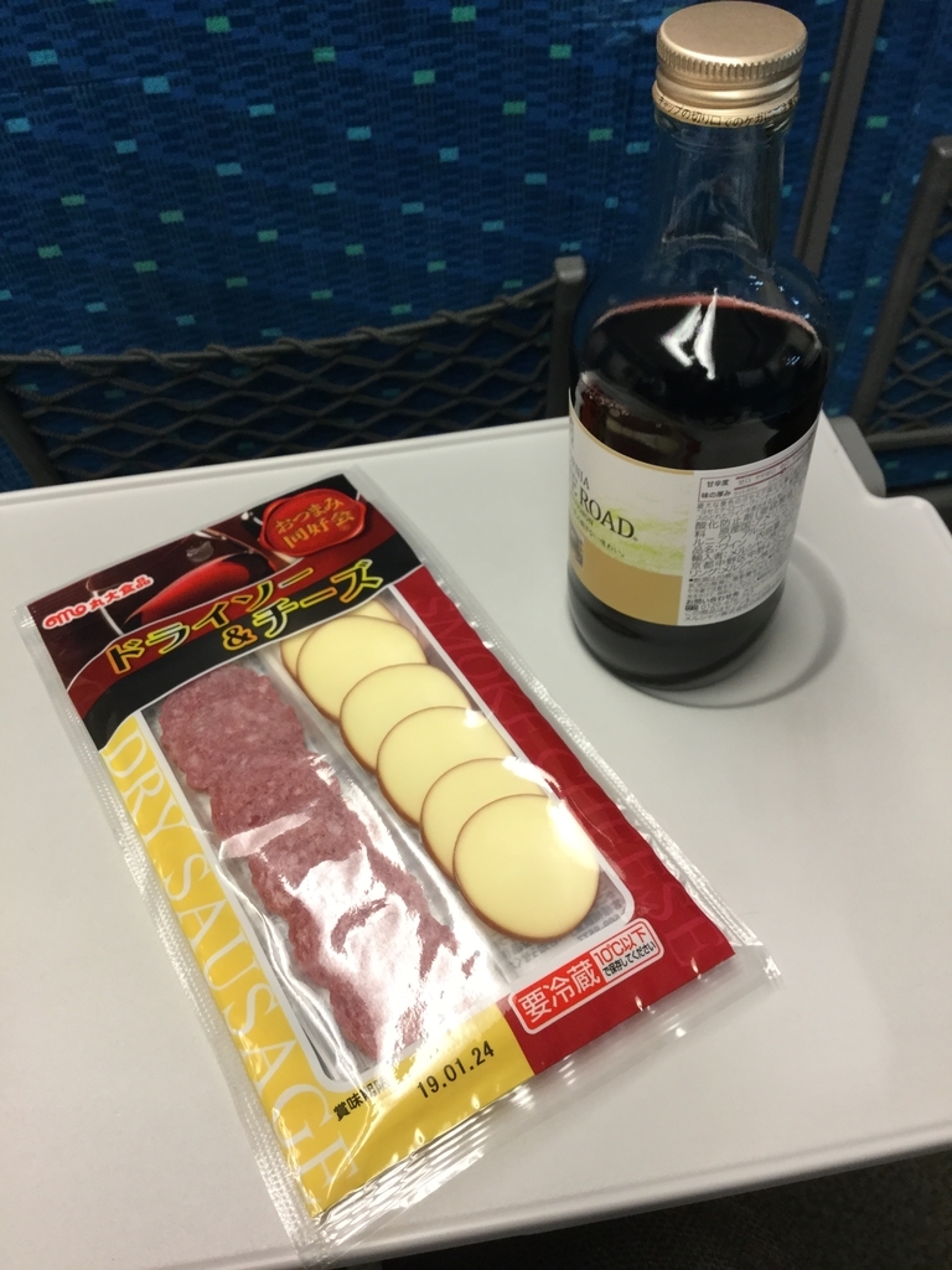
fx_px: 1137
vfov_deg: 58.4
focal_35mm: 31
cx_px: 476
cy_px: 635
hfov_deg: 45.4
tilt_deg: -49.4
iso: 64
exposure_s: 1/30
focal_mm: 3.3
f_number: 2.4
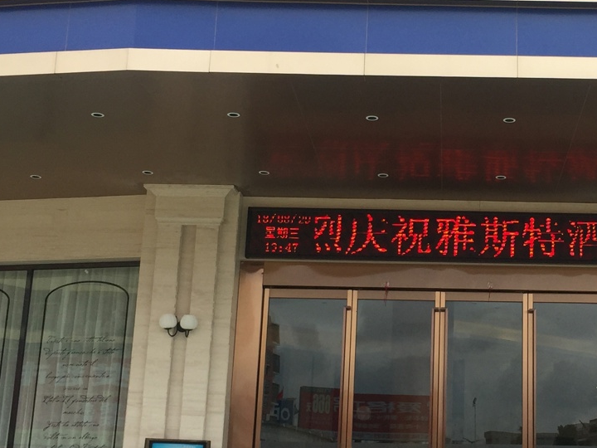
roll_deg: -1.3
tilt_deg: +14.4
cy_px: 216
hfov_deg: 28.3
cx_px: 479
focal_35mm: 67
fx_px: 1156
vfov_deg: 21.9
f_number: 2.2
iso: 32
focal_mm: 4.15
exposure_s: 1/1130
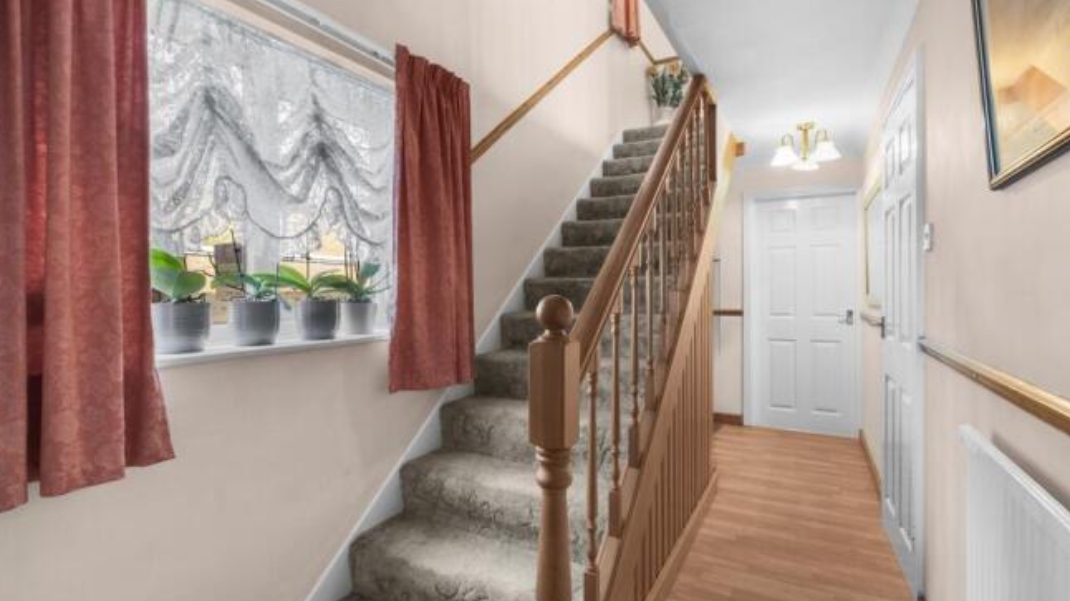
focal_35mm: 17
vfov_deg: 63.9
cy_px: 307
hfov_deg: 95.9
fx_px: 482
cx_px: 531
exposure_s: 1.6
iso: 320
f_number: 8
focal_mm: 16
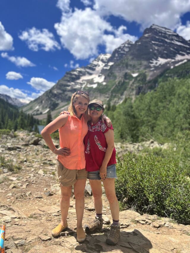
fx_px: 190
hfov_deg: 53.1
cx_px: 95
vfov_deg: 67.3
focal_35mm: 26
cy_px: 126
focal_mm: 5.1
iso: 50
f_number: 1.6
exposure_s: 1/2825
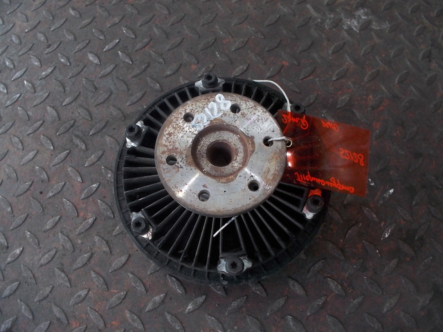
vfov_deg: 48.2
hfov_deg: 61.7
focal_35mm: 29
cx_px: 222
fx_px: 371
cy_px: 166
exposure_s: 1/30
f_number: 3.3
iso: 80
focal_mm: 4.1
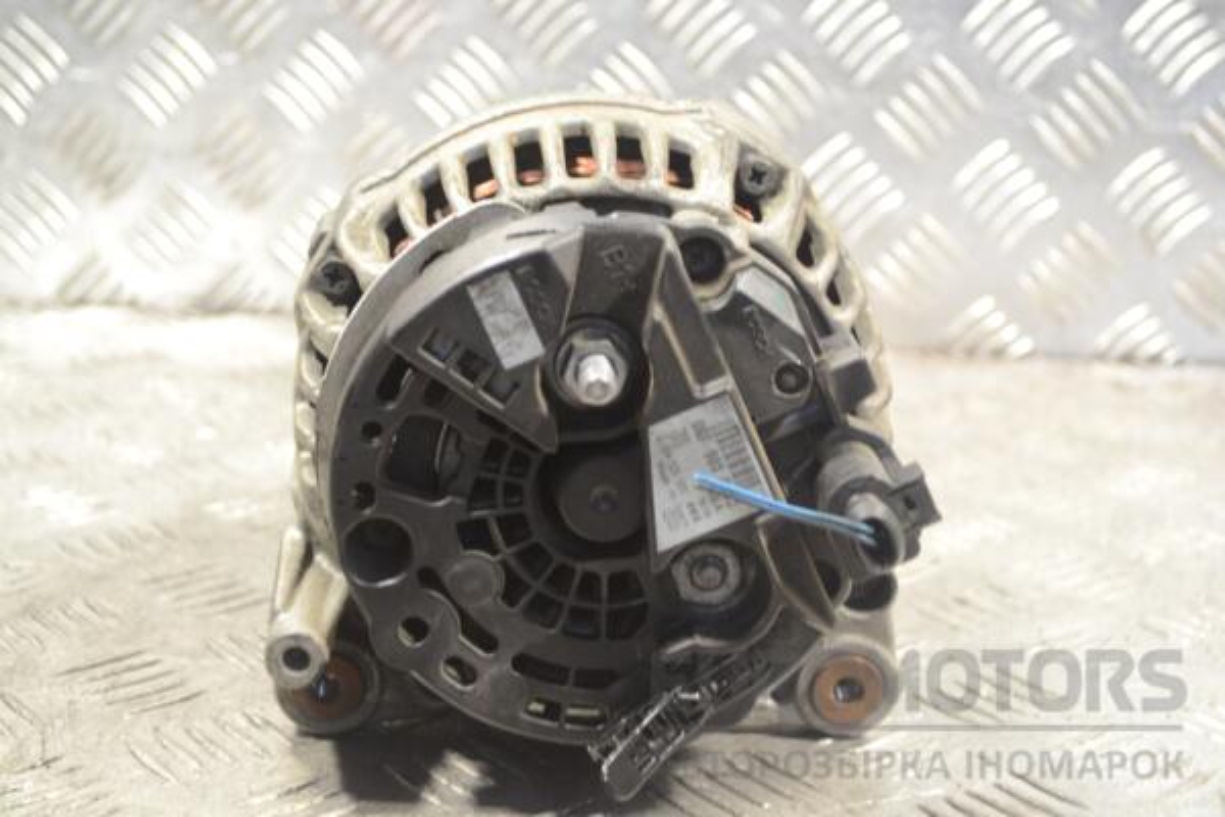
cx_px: 612
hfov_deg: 33.4
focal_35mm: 60
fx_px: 2042
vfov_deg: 22.6
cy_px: 408
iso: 640
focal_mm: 40
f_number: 5.3
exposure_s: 1/30
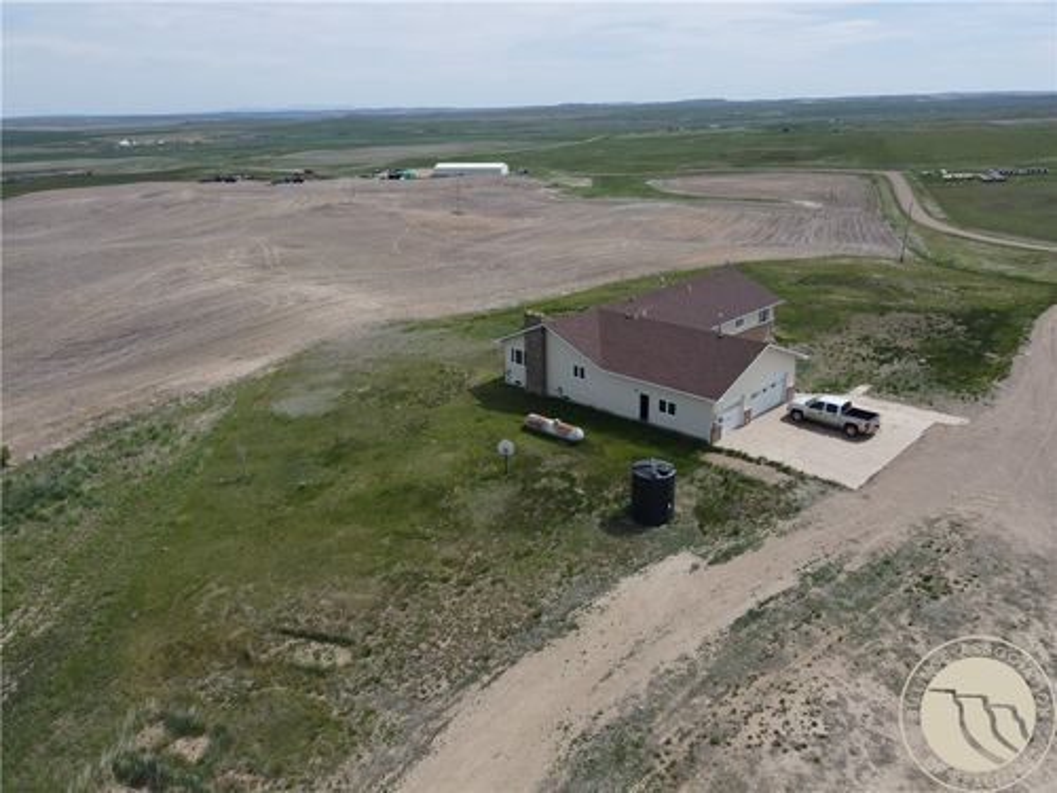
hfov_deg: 71.6
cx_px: 528
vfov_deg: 56.8
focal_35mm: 24
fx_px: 733
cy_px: 396
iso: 100
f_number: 2.8
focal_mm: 4.5
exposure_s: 1/800
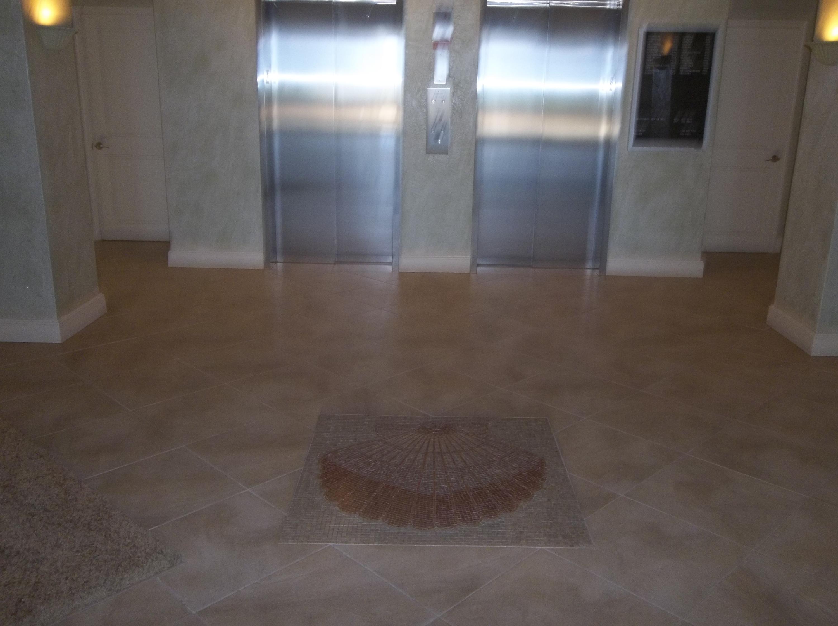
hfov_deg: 56.9
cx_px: 419
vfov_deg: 44.0
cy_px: 313
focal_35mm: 32
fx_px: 773
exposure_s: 1/40
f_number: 3.7
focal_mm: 5.7
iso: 160
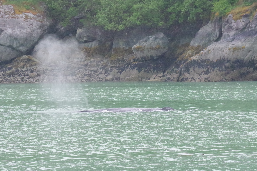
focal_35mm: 339
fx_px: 2420
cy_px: 96
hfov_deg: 6.1
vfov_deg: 4.1
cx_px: 130
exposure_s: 1/2000
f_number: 16
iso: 12800
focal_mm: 200
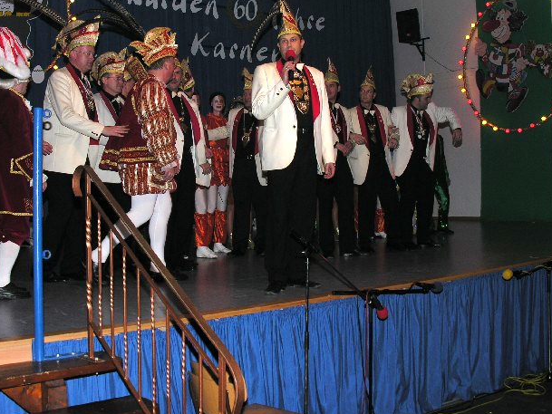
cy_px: 168
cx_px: 252
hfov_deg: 41.2
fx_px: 734
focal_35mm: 46
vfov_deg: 31.4
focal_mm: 8.9
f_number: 4
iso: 50
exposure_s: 1/60.1
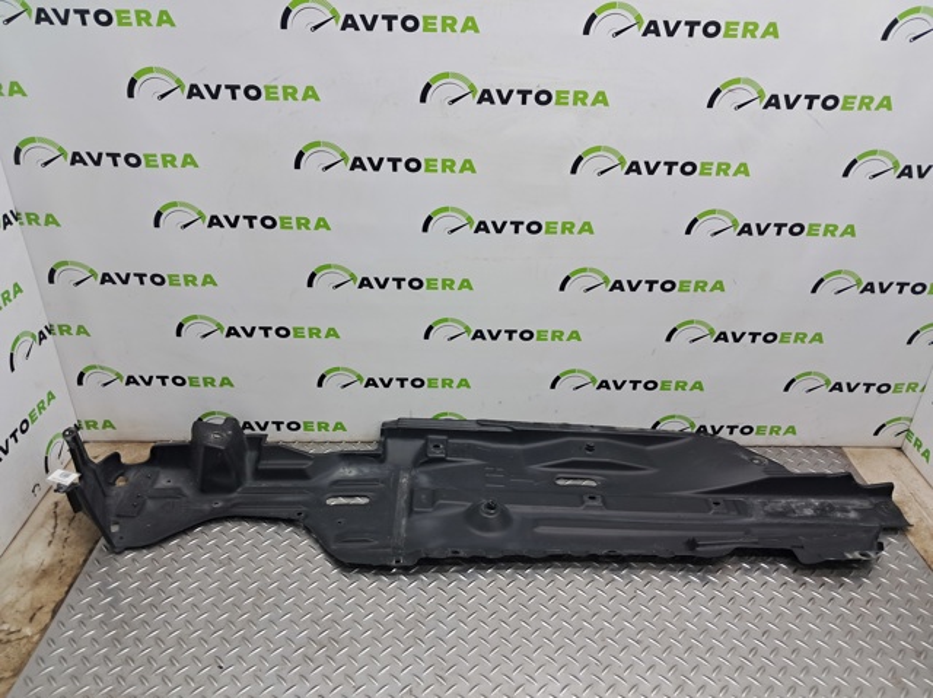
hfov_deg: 65.4
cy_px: 349
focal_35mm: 27
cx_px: 466
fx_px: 727
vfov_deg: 51.3
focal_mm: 4
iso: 64
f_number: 1.8
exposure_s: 1/50
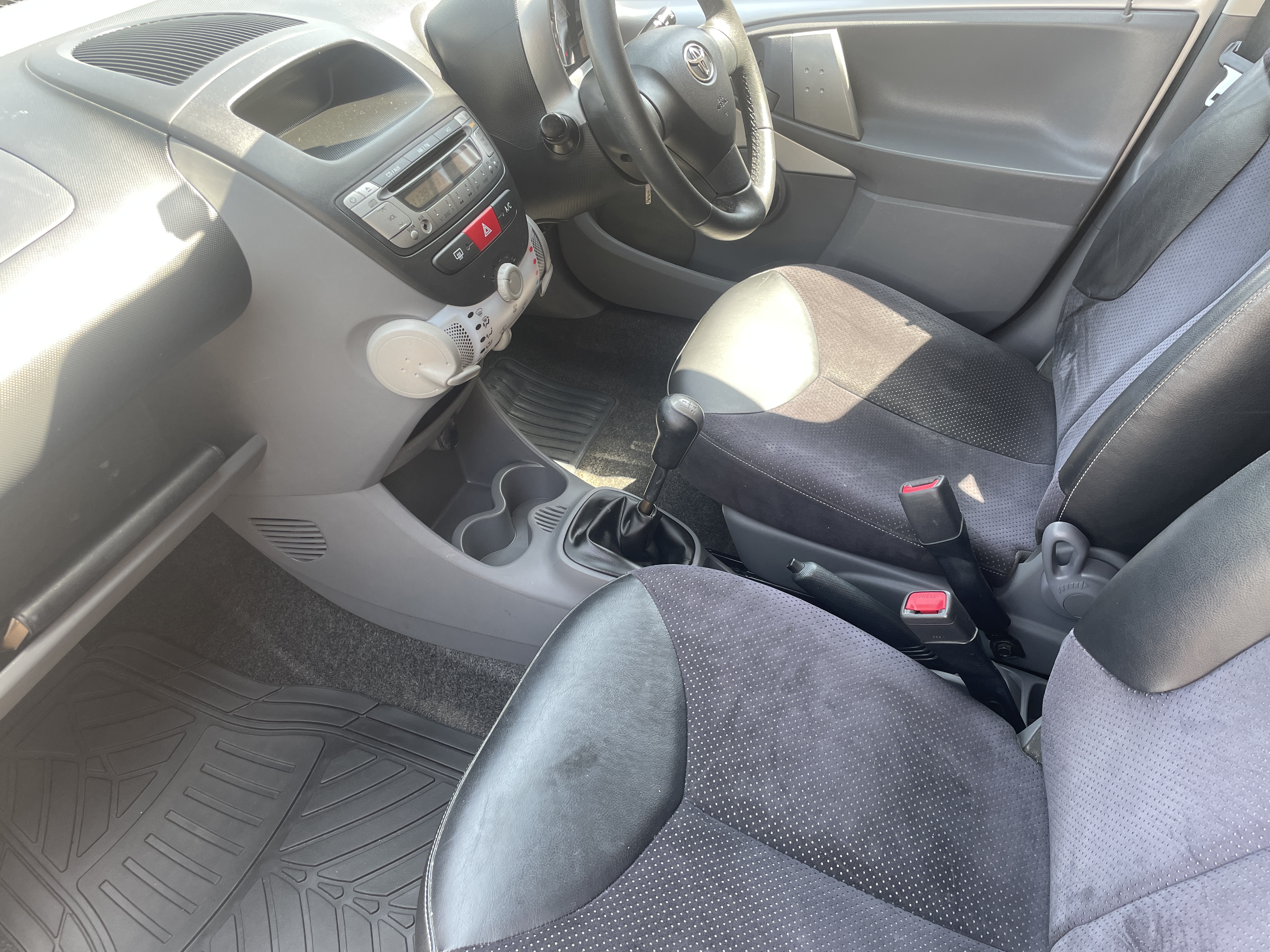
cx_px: 635
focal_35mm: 26
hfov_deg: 67.3
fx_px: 954
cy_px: 476
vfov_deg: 53.1
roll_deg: +0.9
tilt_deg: -40.6
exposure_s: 1/121
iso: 64
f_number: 1.6
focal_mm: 4.2
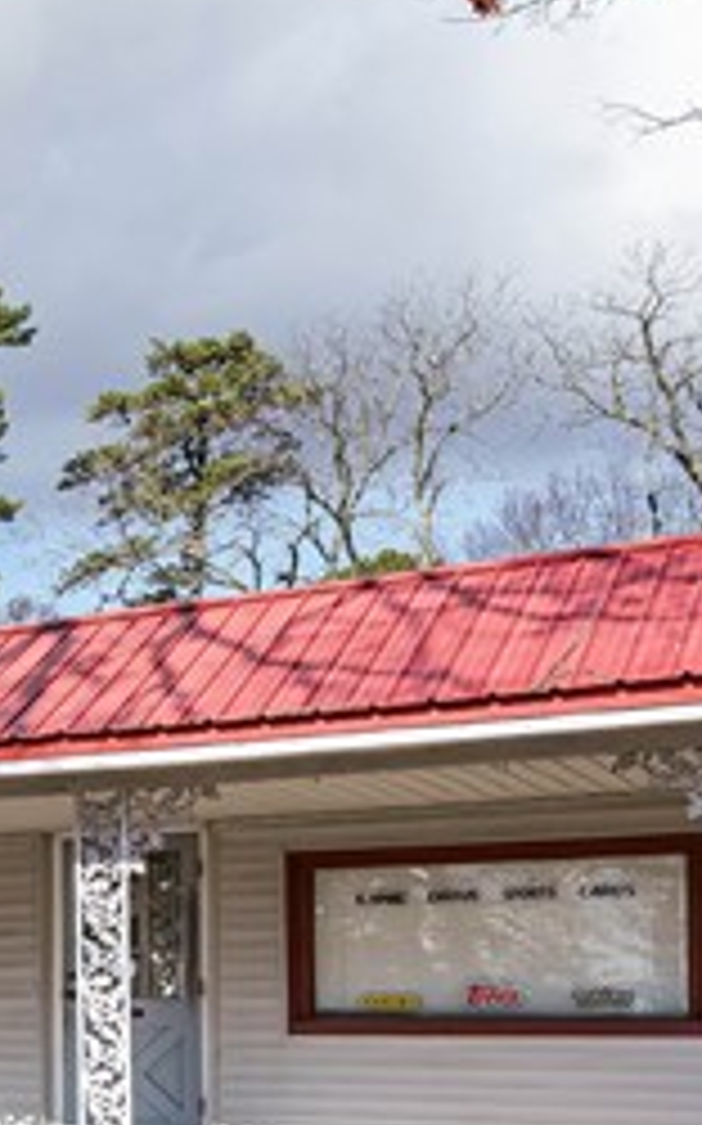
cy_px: 1199
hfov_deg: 15.2
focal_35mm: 62
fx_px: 1900
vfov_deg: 30.0
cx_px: -844
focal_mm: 14
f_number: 8
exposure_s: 1/800
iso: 200
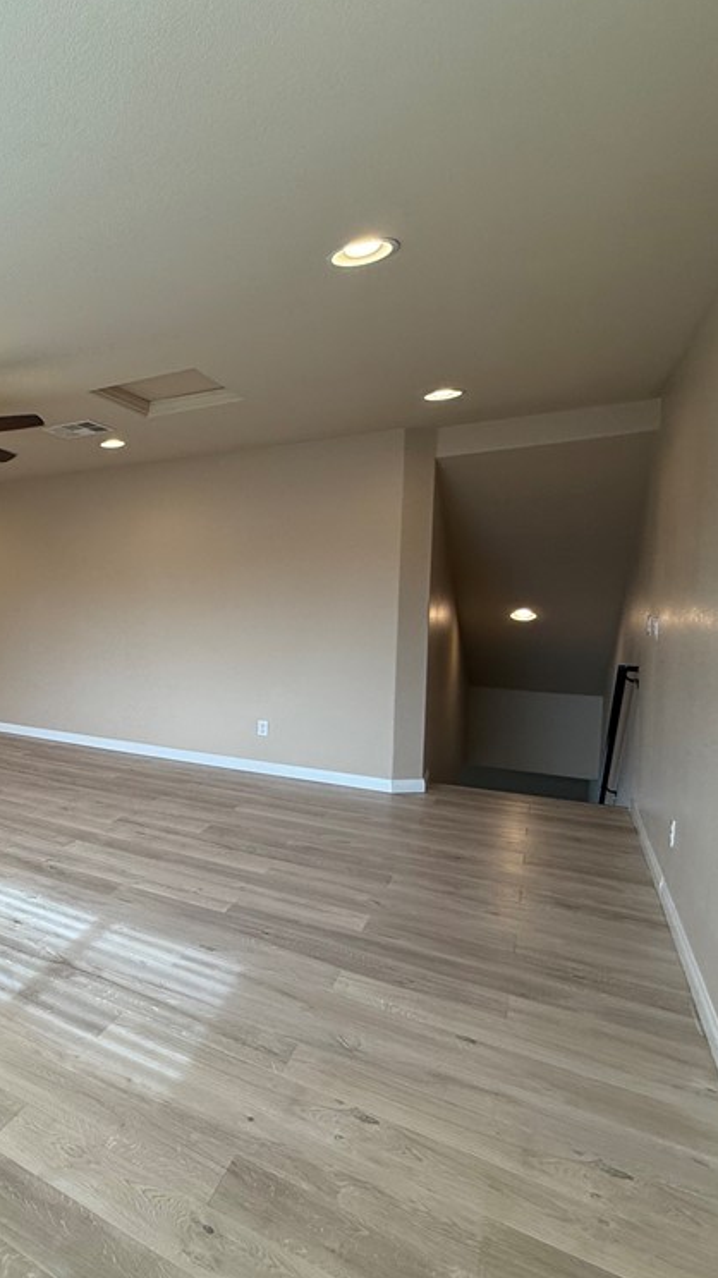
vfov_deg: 83.9
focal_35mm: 21
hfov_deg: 41.5
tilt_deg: -3.1
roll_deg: +0.0
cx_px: -89
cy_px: 636
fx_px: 711
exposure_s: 1/120
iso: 100
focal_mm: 2.22
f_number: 2.2
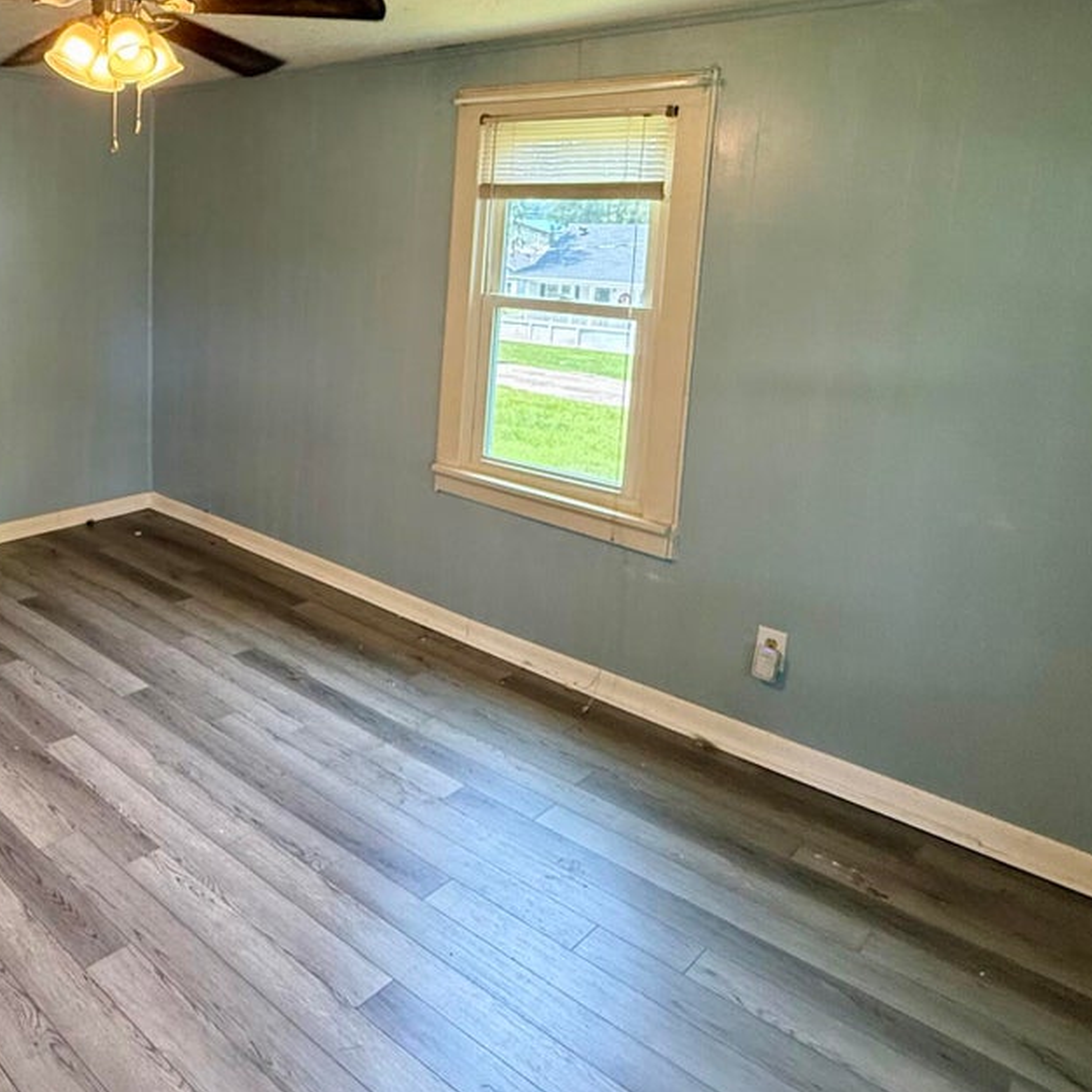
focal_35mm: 27
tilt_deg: -4.4
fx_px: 964
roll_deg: -1.8
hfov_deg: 54.2
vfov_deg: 57.3
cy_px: 331
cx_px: 188
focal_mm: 2.22
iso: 320
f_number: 2.2
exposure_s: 1/120
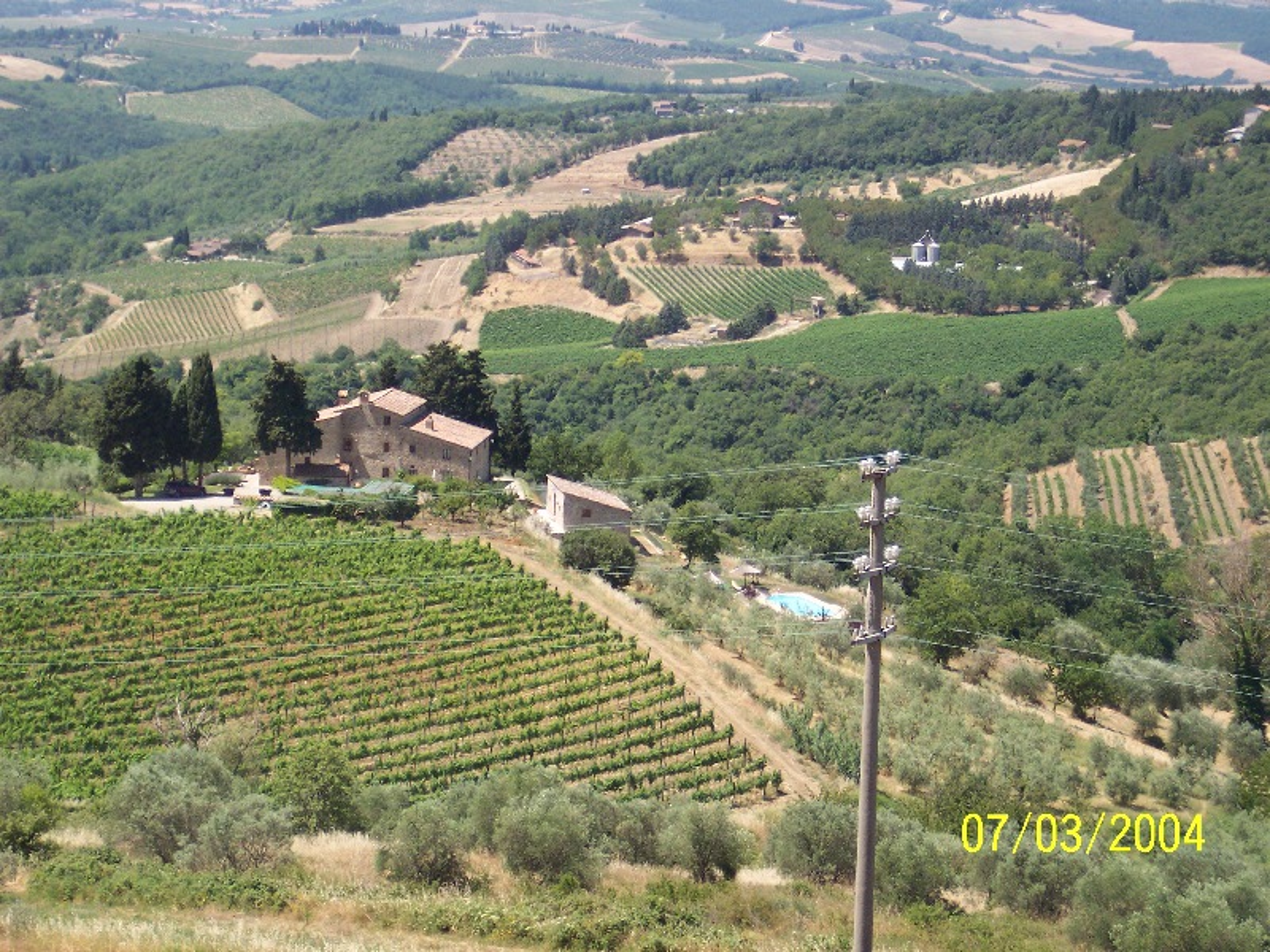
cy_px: 476
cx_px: 635
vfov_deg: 13.0
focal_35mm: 114
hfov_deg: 17.3
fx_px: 4182
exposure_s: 1/500
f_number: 4.8
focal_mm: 24
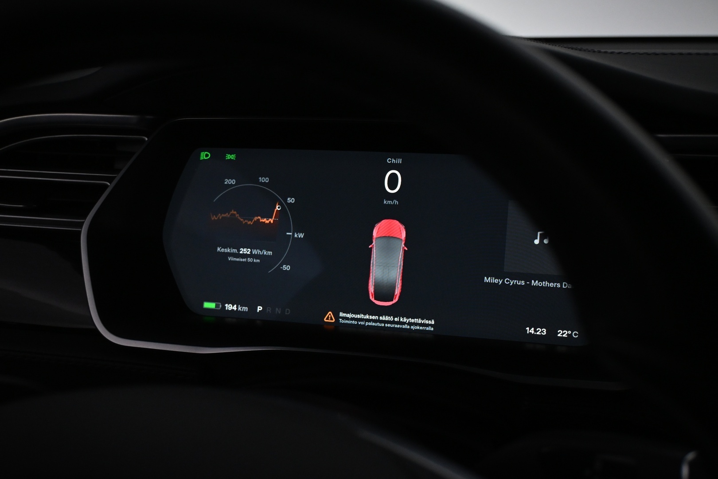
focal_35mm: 46
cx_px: 359
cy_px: 240
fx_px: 912
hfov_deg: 43.0
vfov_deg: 29.4
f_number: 4.8
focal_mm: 30.5
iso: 2000
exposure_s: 1/125
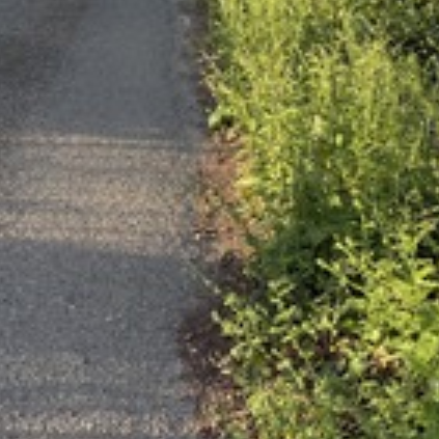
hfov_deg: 22.8
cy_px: -67
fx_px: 1076
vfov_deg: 21.6
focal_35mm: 75
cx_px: 106
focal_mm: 6.76
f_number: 1.78
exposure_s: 1/426
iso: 100
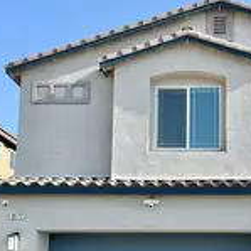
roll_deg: +1.9
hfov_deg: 29.3
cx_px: 204
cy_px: 197
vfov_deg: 29.4
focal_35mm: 57
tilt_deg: +12.2
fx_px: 468
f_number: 1.78
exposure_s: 1/2801
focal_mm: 6.76
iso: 80
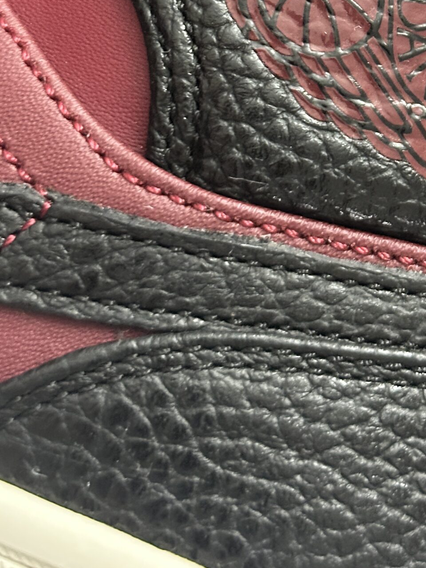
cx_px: 362
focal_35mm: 96
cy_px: 11
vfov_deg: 19.9
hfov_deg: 15.3
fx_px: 1575
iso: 500
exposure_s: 1/25
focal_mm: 6.86
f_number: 1.78
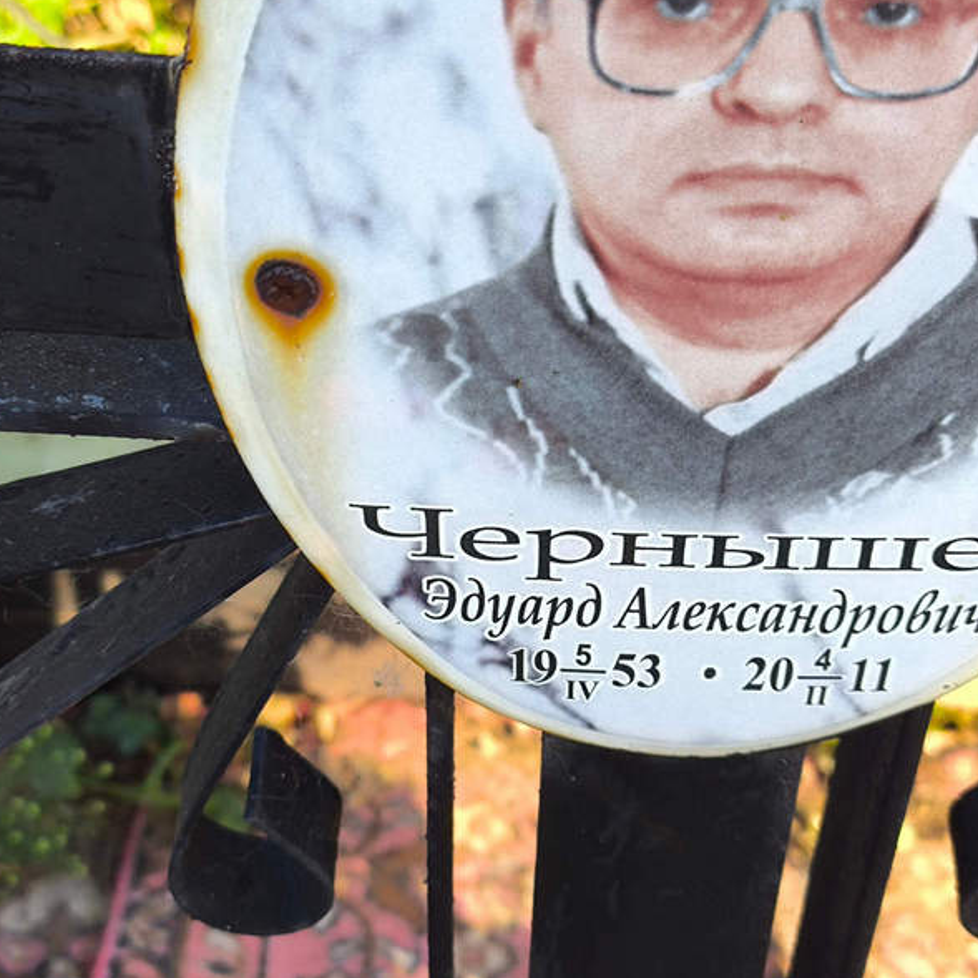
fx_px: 1918
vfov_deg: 28.6
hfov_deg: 28.6
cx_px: 479
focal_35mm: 60
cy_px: 488
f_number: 1.7
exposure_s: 1/183
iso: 50
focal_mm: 4.71
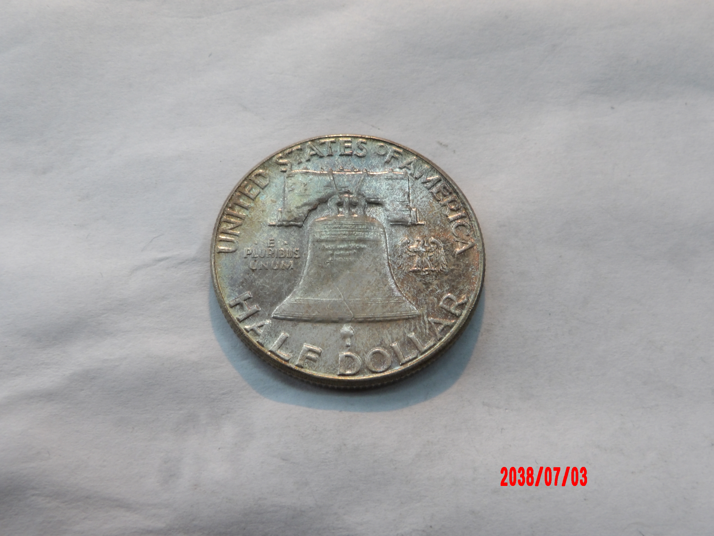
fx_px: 701
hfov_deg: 54.0
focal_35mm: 34
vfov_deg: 41.8
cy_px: 268
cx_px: 357
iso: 200
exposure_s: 1/23
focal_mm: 6.2
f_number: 4.5
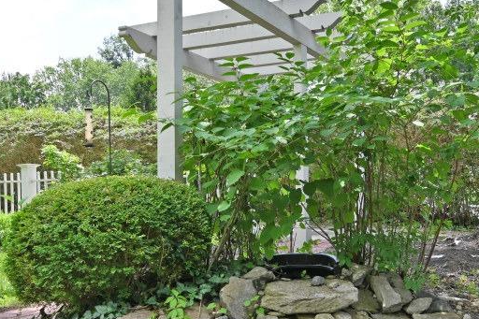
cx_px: 303
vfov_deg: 32.5
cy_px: 196
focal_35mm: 41
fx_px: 545
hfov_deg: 46.9
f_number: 5.6
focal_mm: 14
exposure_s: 1/250
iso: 100
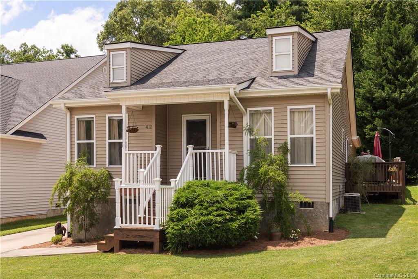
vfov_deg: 37.9
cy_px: 140
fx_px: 406
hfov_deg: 54.4
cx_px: 209
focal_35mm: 35
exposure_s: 1/1250
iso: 250
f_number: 7.1
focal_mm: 35
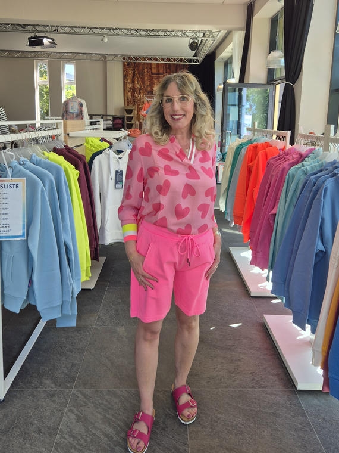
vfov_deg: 73.9
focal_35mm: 23
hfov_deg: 58.9
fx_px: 300
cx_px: 170
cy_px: 226
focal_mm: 5.4
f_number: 1.8
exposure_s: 1/100
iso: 32
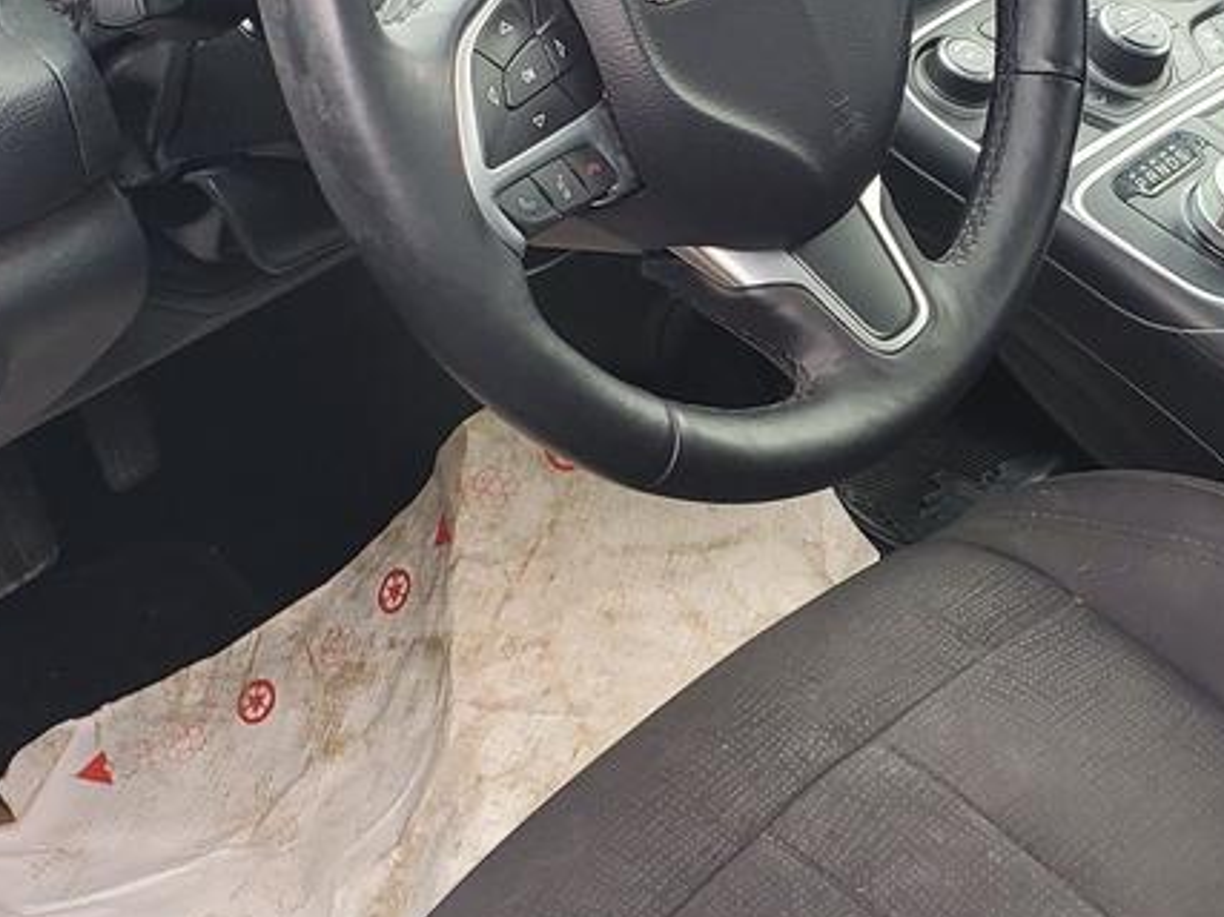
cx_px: 894
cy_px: 404
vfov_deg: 18.9
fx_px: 2757
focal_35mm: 78
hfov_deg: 24.8
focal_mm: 4.3
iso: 125
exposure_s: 1/120
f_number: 2.4
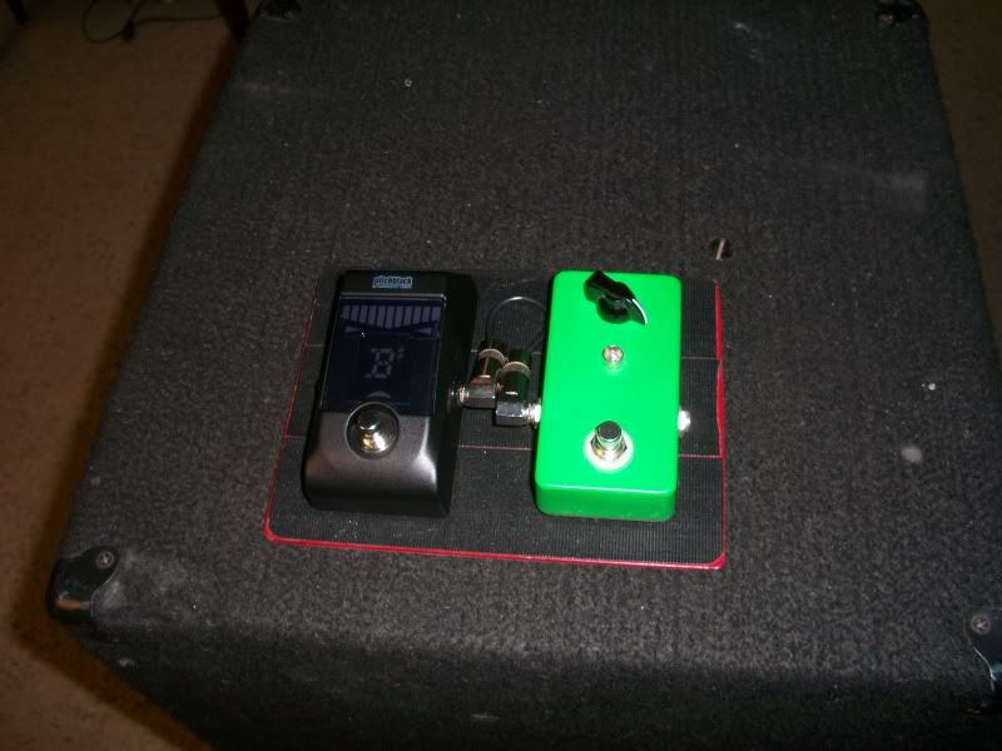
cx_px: 501
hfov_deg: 52.6
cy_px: 376
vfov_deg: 40.7
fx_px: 1013
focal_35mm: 35
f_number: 3.1
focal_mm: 6.3
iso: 80
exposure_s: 1/30
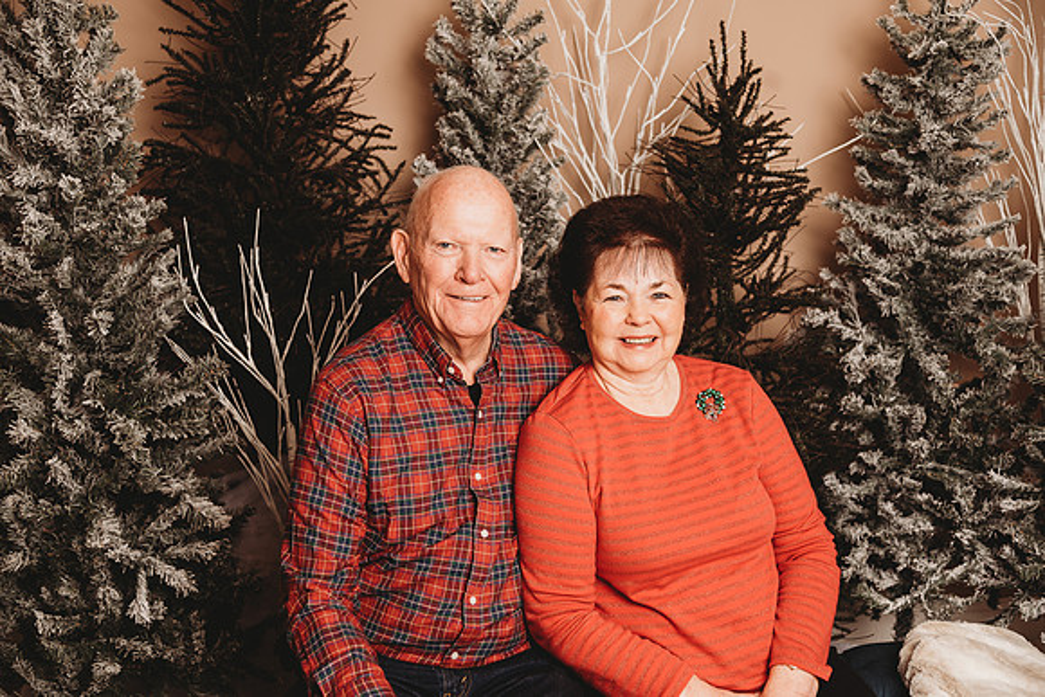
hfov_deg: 41.1
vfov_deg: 28.1
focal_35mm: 48
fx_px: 1394
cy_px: 348
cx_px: 522
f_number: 4
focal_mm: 48
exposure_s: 1/160
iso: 100
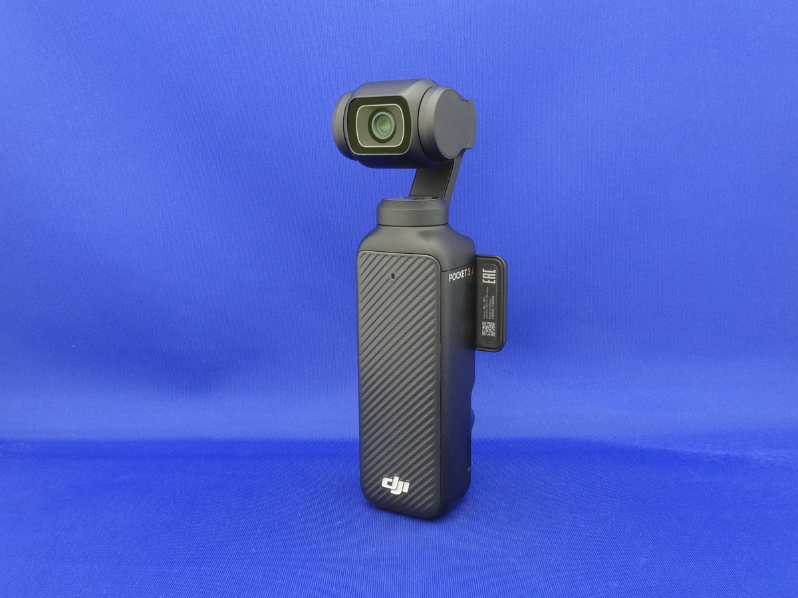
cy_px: 299
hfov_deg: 55.4
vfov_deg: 42.9
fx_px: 761
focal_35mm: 33
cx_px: 399
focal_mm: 5.8
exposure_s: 1
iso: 200
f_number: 8
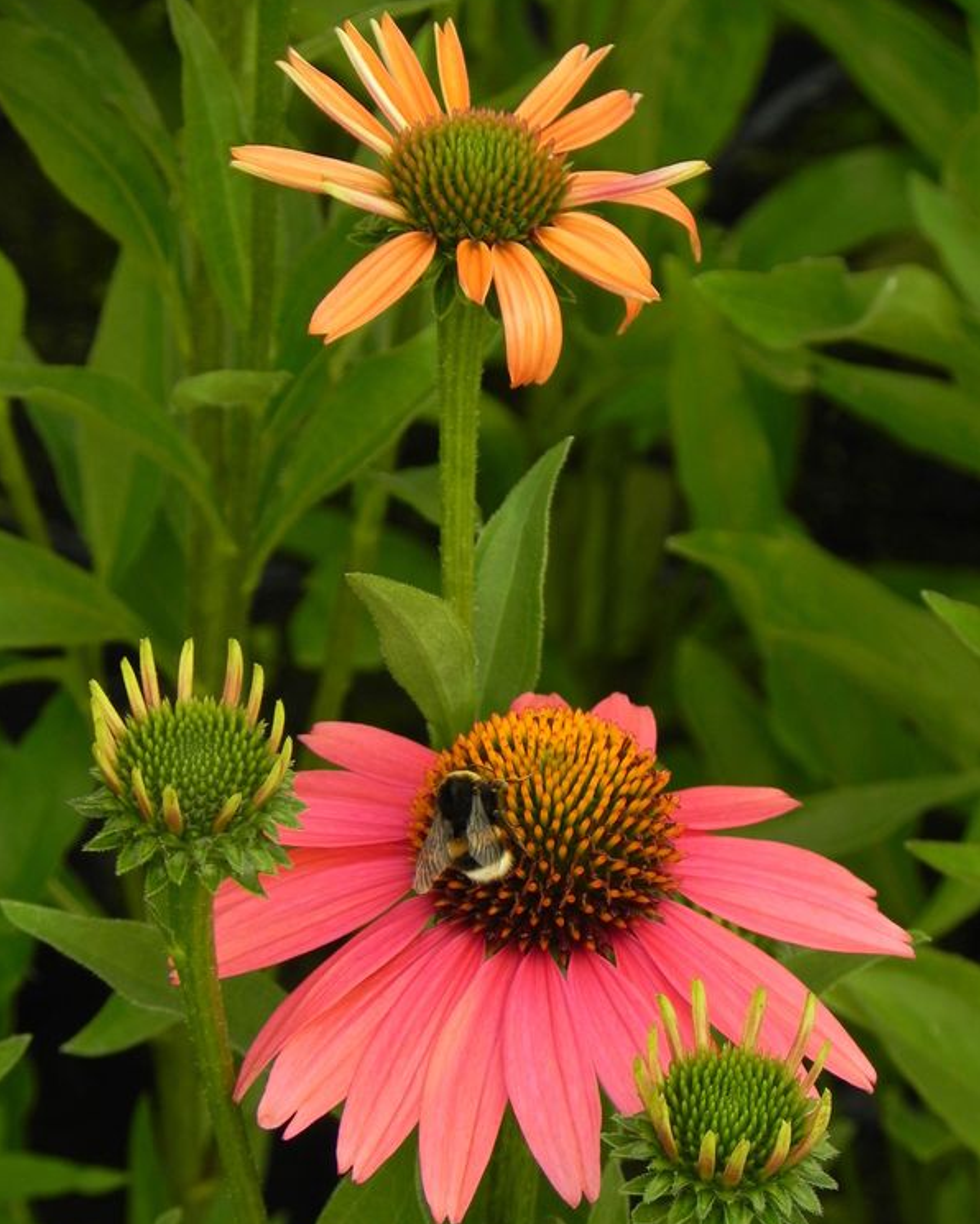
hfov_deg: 6.0
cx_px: 488
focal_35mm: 259
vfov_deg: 7.5
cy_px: 639
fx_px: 9390
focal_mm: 44
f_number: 5
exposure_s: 1/250
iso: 160
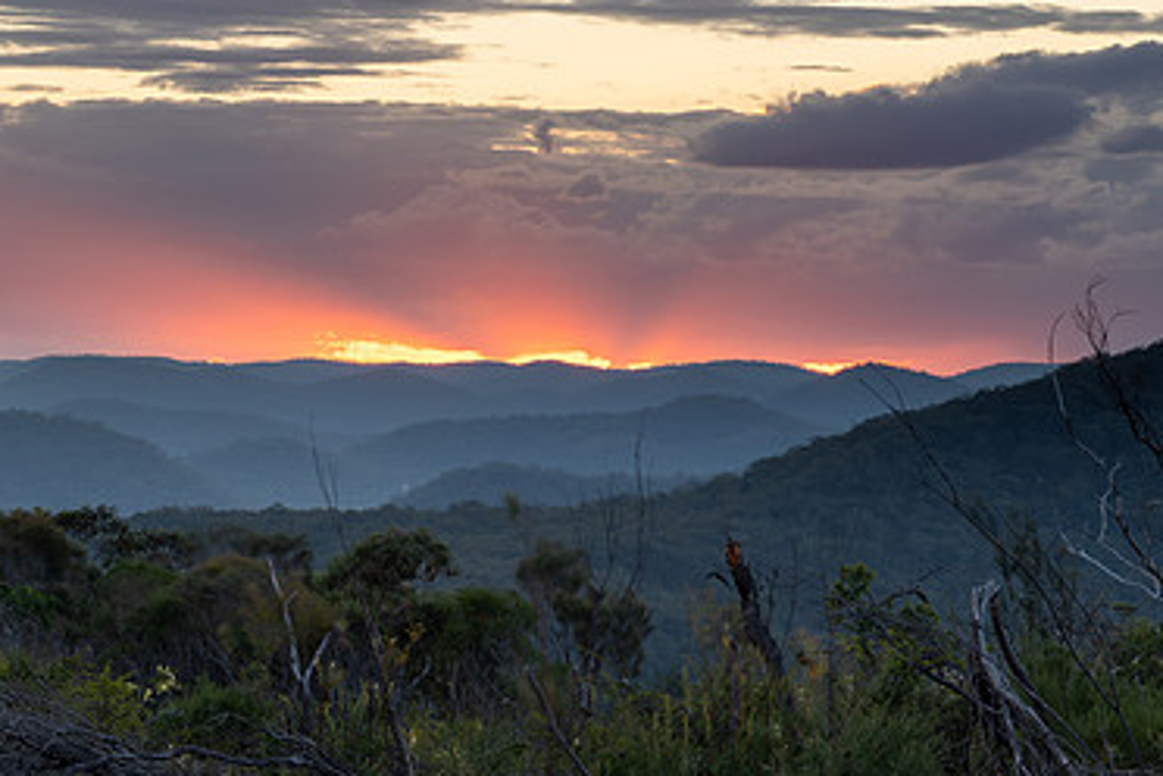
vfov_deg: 9.0
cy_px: 537
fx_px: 4942
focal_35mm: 153
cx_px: 522
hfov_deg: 13.4
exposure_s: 2
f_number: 14
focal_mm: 98
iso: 100
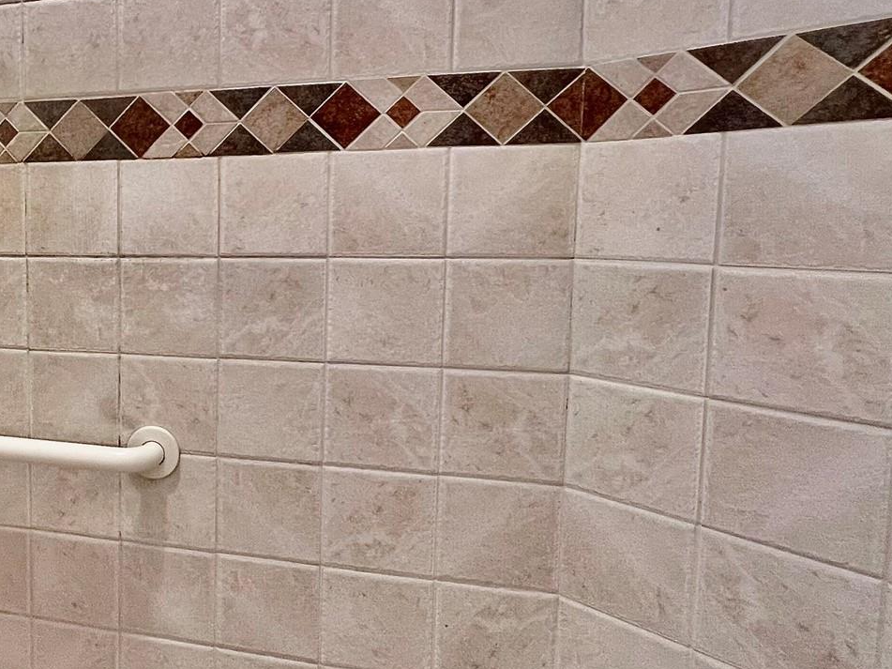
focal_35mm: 28
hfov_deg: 53.0
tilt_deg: -6.8
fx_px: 721
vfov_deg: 49.6
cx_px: 41
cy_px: 291
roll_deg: +0.6
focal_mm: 1.57
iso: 250
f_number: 1.8
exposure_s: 1/60
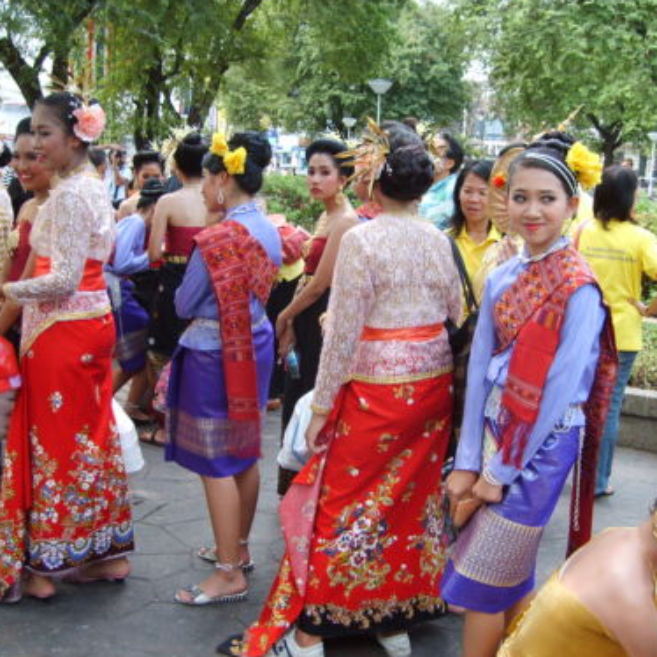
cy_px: 328
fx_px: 902
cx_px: 309
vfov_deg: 40.0
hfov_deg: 40.0
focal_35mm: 42
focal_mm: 5.8
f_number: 2.8
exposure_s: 1/125
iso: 50
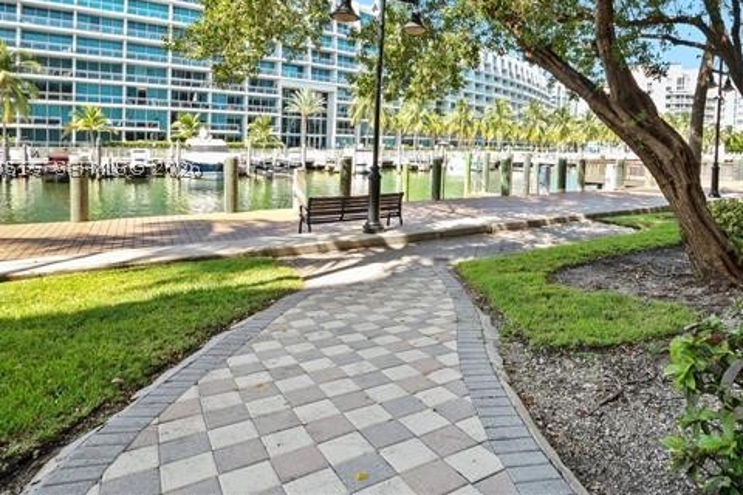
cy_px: 167
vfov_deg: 60.5
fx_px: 413
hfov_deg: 83.5
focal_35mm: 20
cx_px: 421
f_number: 8
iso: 200
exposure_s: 1/60
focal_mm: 10
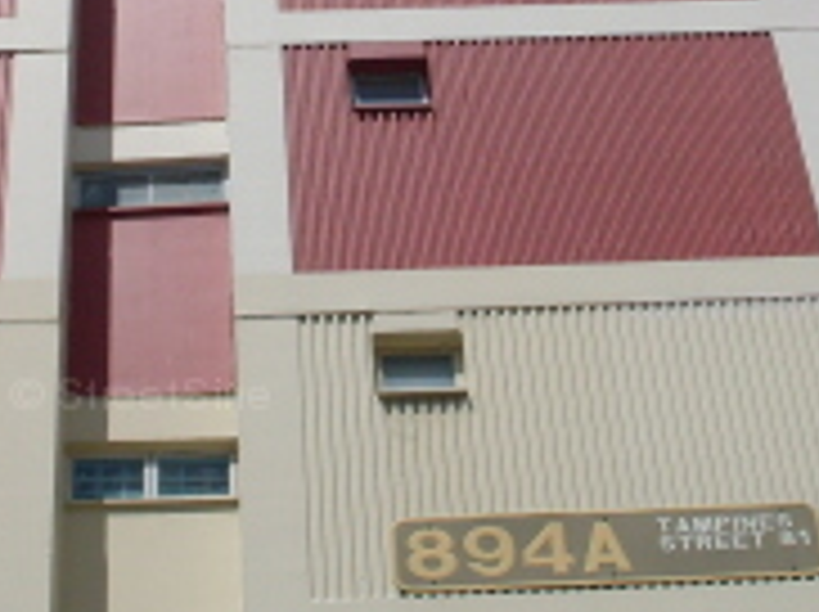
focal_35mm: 115
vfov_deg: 12.6
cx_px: 346
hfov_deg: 17.1
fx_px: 2717
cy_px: -50
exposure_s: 1/500
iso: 80
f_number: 8.4
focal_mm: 6.3
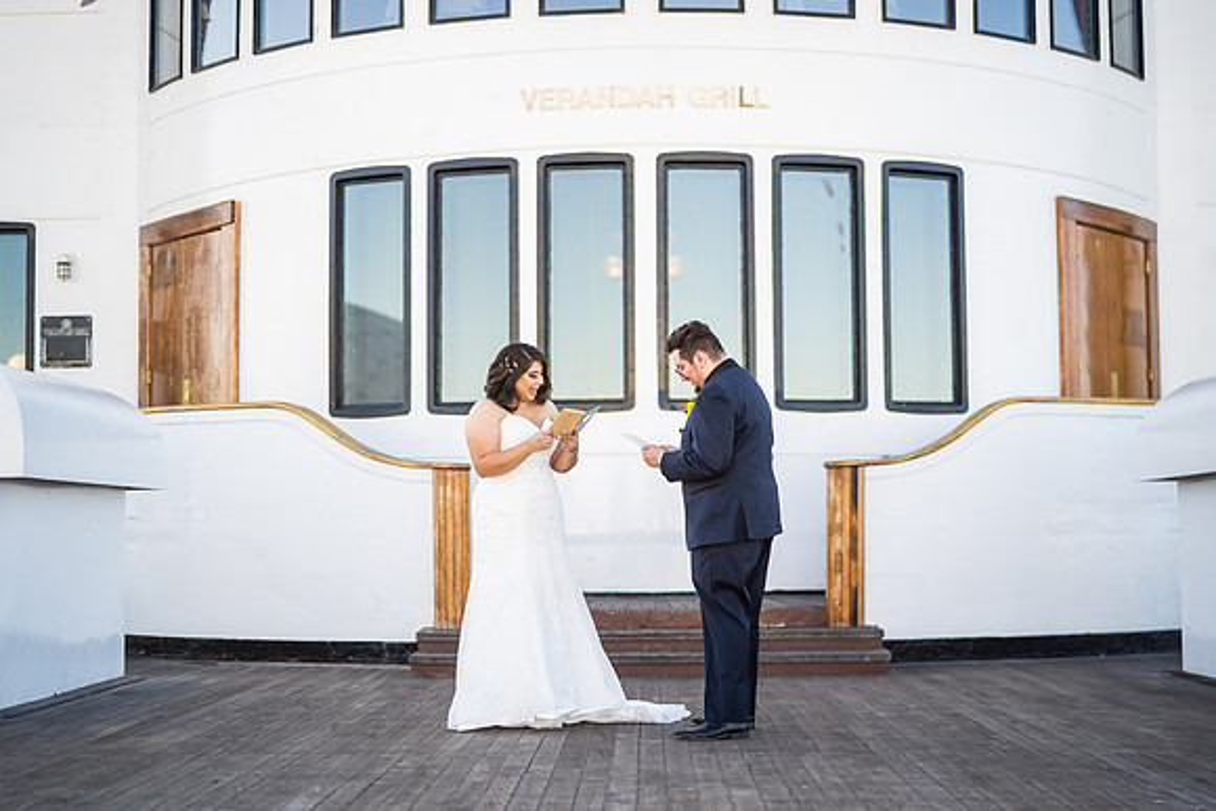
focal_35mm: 50
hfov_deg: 39.6
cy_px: 406
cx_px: 608
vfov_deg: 27.0
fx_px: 1689
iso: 200
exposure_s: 1/2500
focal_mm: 50
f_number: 1.4
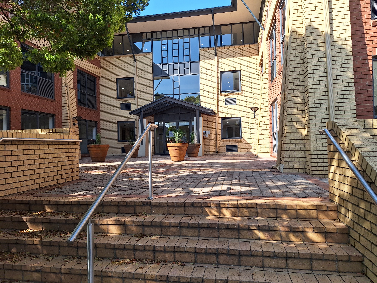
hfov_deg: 73.9
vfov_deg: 58.9
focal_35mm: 23
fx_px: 250
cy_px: 142
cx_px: 188
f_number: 1.8
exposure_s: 1/1045
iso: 40
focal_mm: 5.54
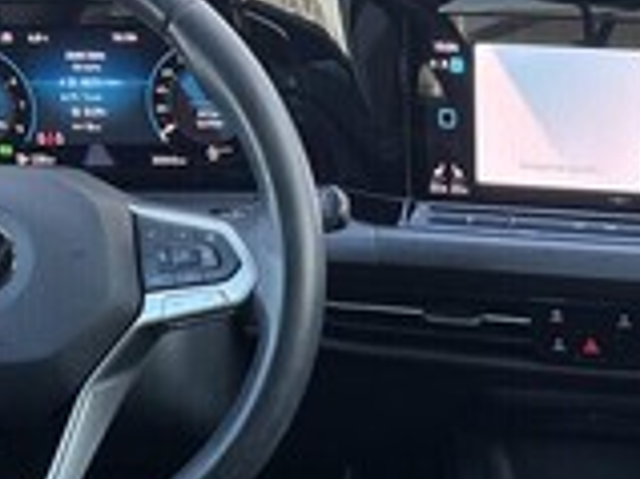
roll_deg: -0.1
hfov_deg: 21.2
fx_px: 1663
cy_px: 582
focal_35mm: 90
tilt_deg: -32.9
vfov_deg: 15.7
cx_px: 608
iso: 40
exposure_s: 1/139
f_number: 1.5
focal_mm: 5.7
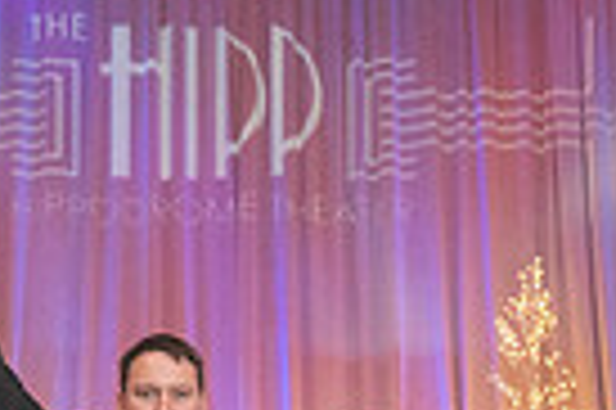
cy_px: 683
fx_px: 2205
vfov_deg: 10.1
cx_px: 238
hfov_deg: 15.9
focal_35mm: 129
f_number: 5.6
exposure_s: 1/100
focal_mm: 29
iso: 4000
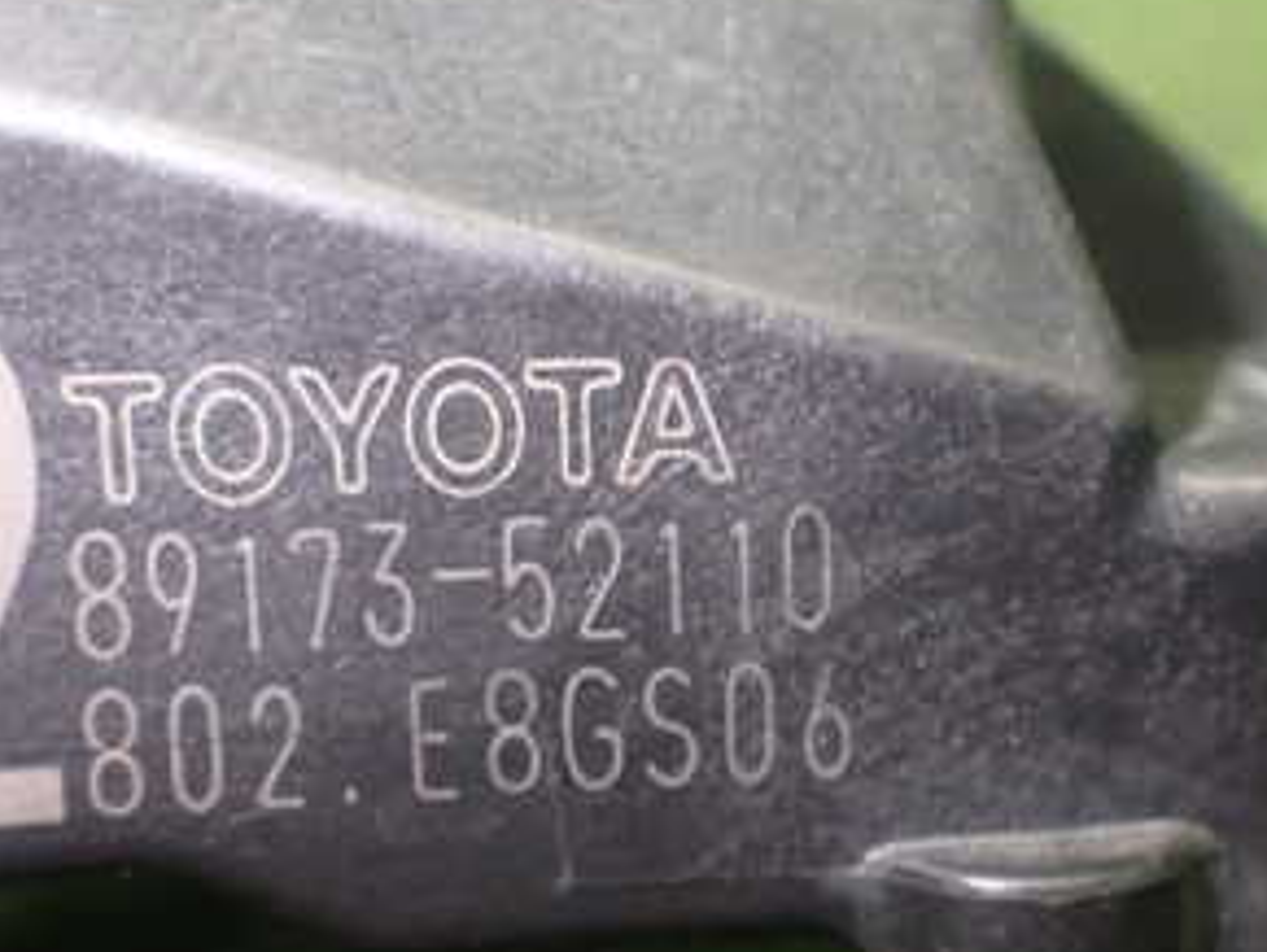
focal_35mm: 62
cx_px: 743
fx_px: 2271
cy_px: 498
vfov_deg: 23.7
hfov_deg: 31.1
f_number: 2.3
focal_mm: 5.4
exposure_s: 1/125
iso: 800
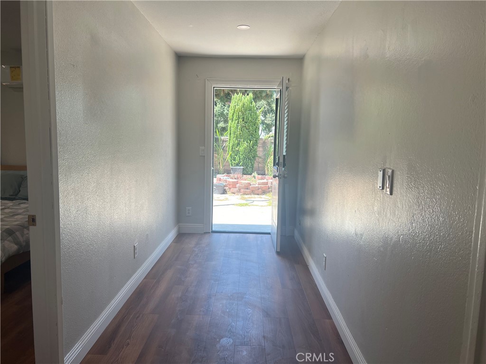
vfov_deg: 53.1
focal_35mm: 26
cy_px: 182
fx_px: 365
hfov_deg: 67.3
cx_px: 243
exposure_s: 1/304
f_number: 1.5
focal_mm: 5.7
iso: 50
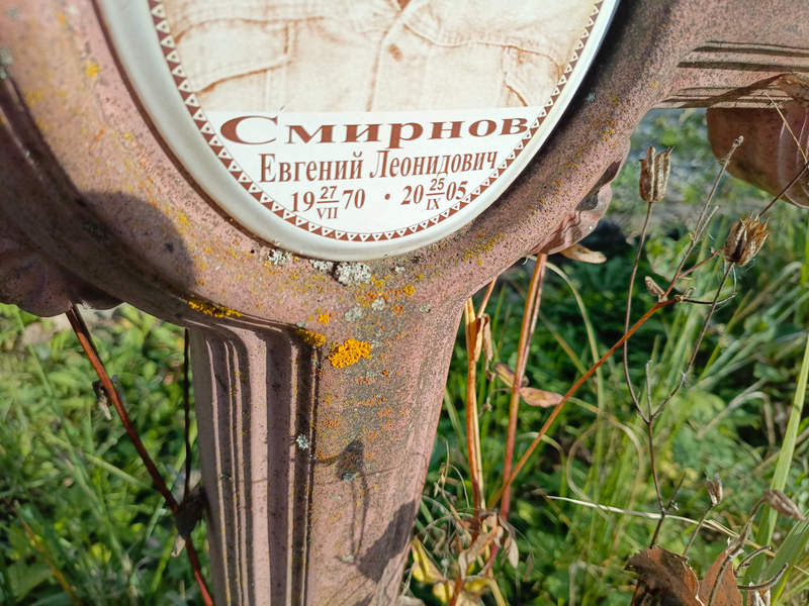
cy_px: 303
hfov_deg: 69.4
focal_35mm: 25
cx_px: 404
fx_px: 584
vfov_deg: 54.9
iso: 119
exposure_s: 1/1070
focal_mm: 4.76
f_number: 1.69
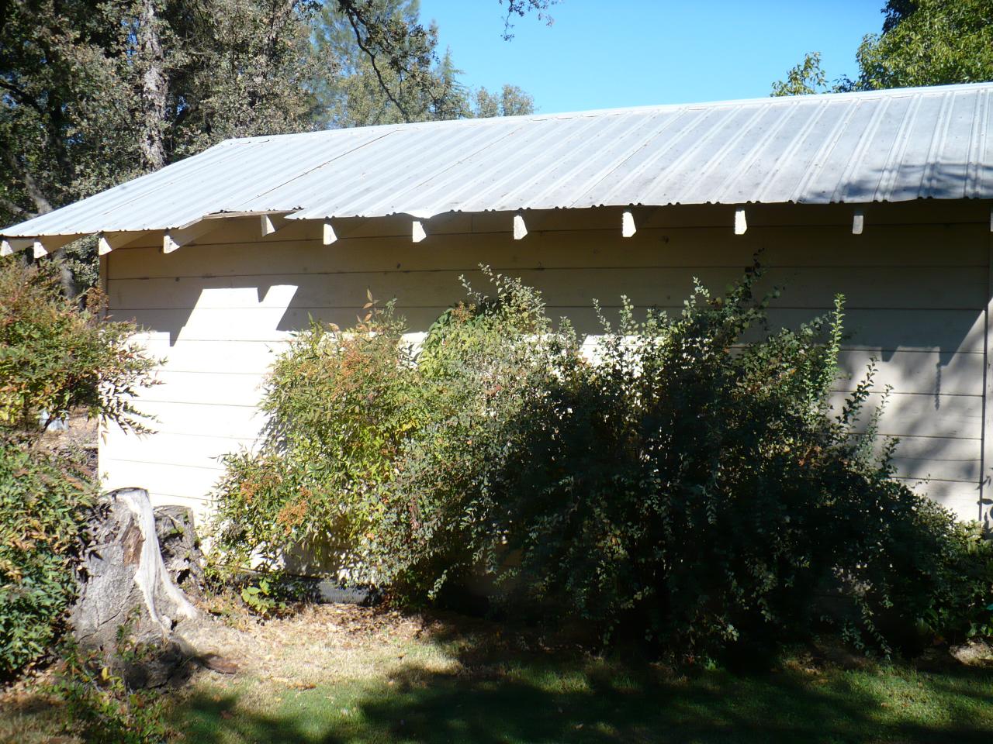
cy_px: 372
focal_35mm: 37
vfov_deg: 38.7
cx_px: 496
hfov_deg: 50.1
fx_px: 1061
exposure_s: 1/800
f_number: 2.8
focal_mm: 6.1
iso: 100
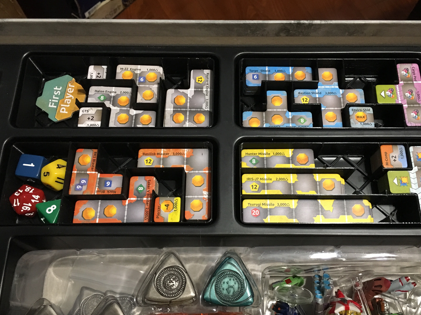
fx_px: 401
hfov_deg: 55.2
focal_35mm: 33
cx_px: 236
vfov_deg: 42.9
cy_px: 159
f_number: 2.2
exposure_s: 1/15
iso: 250
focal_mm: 4.15
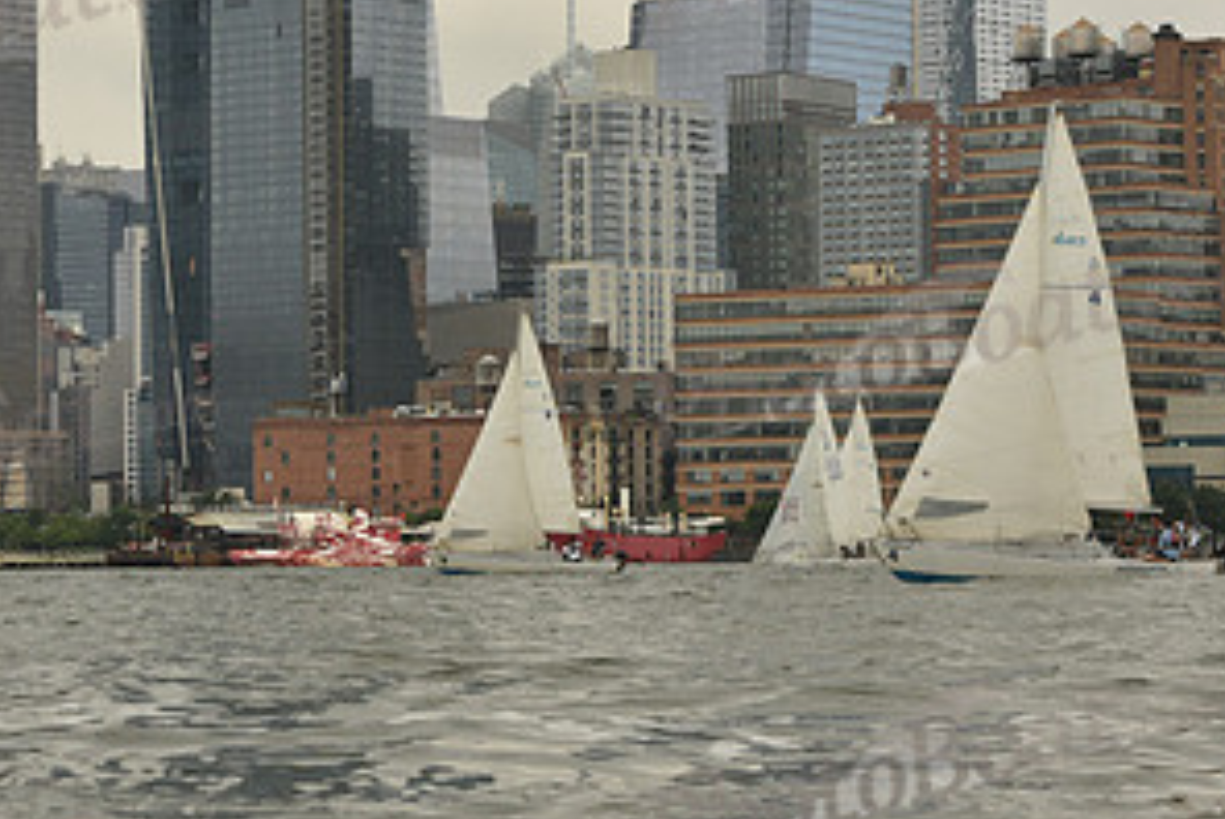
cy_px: 188
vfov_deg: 10.0
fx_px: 4666
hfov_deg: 14.9
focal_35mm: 137
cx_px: 435
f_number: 8
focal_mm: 70
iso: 320
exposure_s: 1/1250
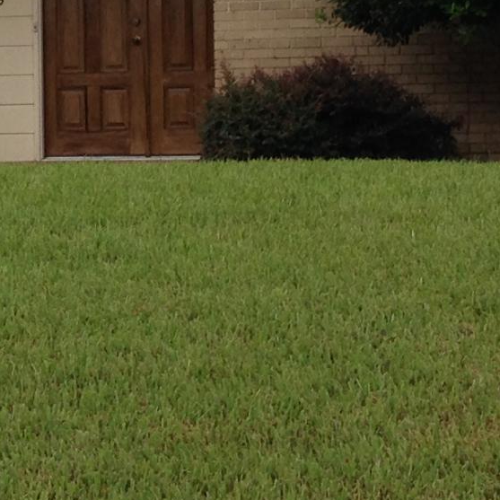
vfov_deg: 11.0
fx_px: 2566
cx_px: -292
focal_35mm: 157
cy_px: -58
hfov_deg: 10.7
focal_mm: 4.12
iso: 50
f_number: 2.4
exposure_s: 1/341
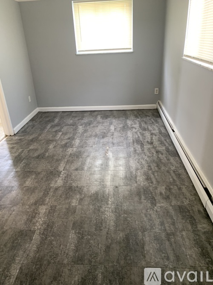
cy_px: 142
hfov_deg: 53.0
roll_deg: +4.2
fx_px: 213
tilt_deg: -23.9
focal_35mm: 26
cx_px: 106
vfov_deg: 67.3
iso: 250
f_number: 1.8
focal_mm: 4.25
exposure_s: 1/60
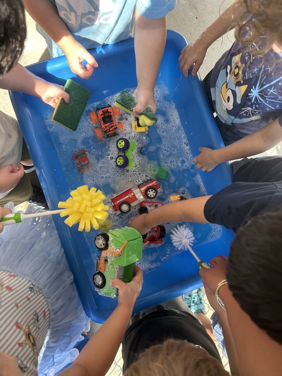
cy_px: 188
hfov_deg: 53.1
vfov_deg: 67.3
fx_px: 282
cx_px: 141
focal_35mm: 26
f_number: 1.5
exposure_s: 1/426
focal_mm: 5.7
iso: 50
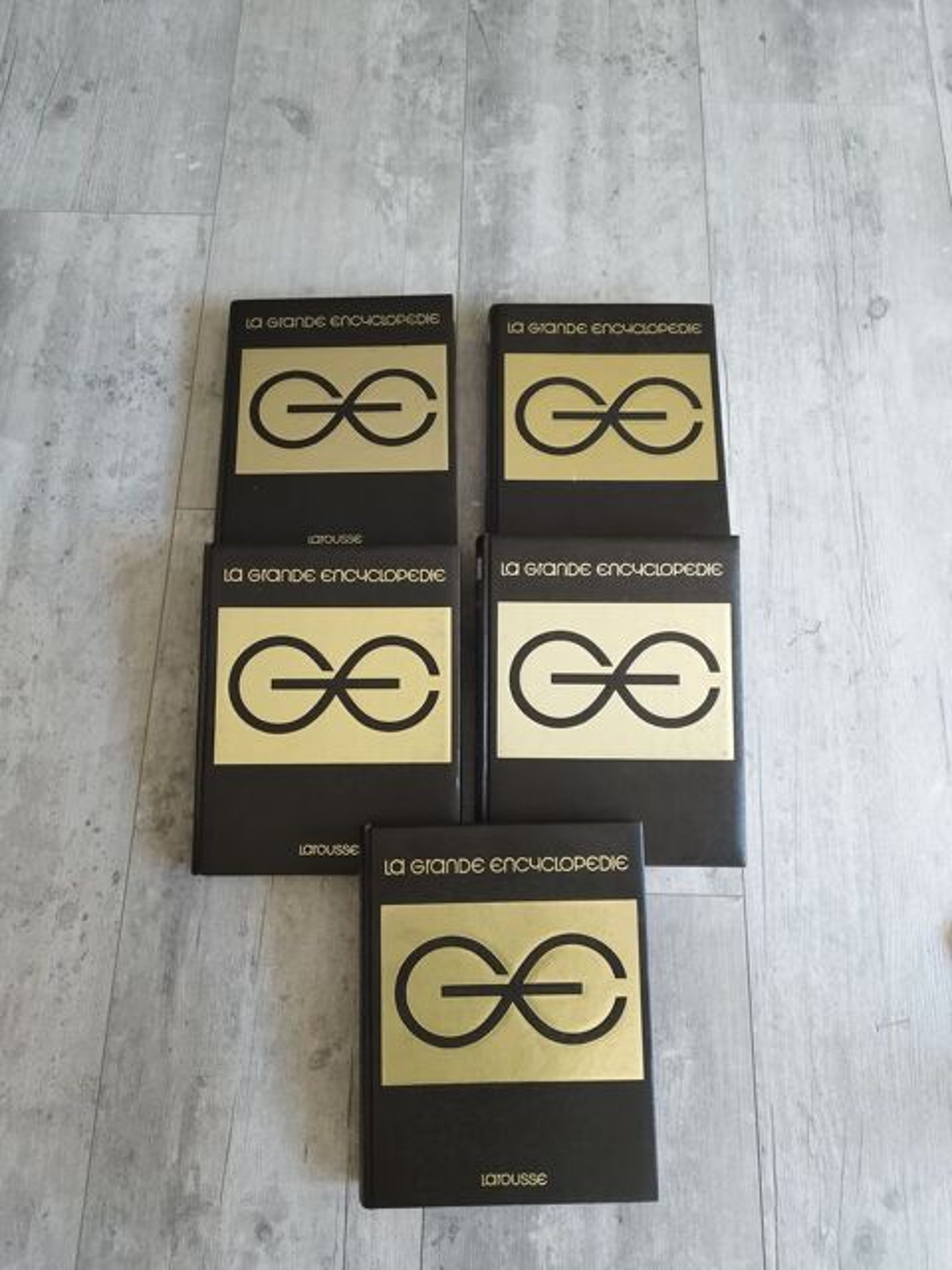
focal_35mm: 24
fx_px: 880
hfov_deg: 56.8
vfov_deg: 71.6
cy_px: 635
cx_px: 476
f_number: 1.89
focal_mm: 5.89
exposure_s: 1/50
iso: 310
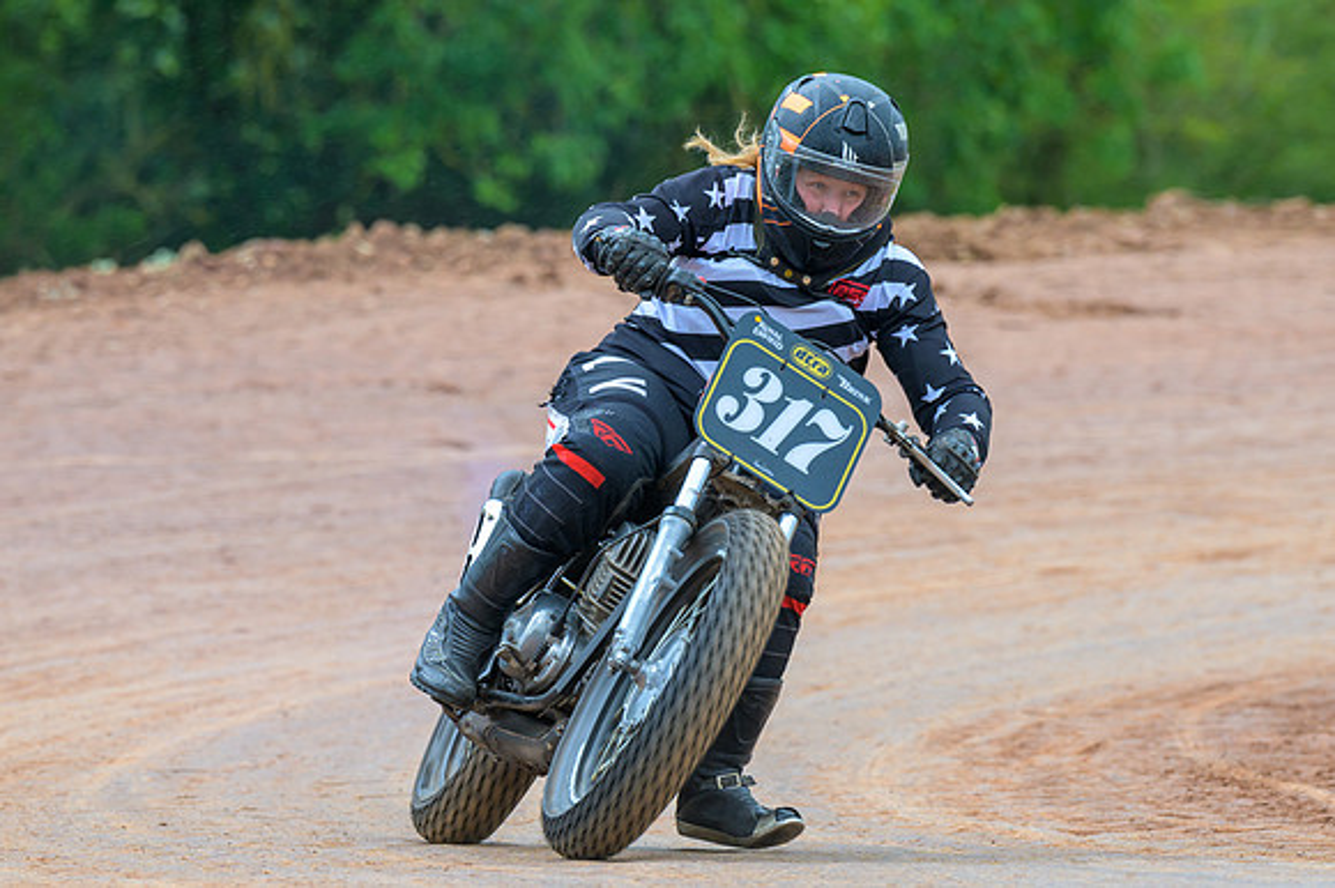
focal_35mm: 374
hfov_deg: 5.5
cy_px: 495
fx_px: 13845
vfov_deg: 3.7
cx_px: 714
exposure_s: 1/400
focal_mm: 200
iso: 220
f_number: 4
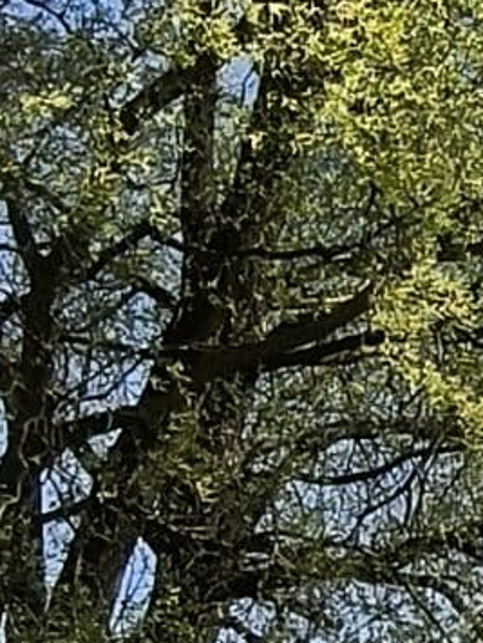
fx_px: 2139
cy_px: 598
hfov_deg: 11.5
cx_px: 990
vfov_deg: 16.8
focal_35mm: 115
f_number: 2.2
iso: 50
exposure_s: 1/2141
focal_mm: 1.65
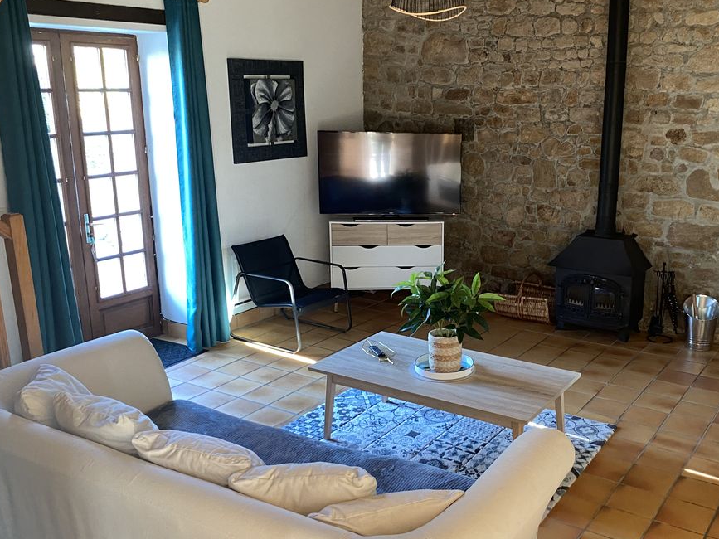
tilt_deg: -13.3
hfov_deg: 50.7
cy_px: 269
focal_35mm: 36
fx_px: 748
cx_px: 464
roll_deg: -0.7
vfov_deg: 39.6
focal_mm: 4.25
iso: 400
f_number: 1.8
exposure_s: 1/60
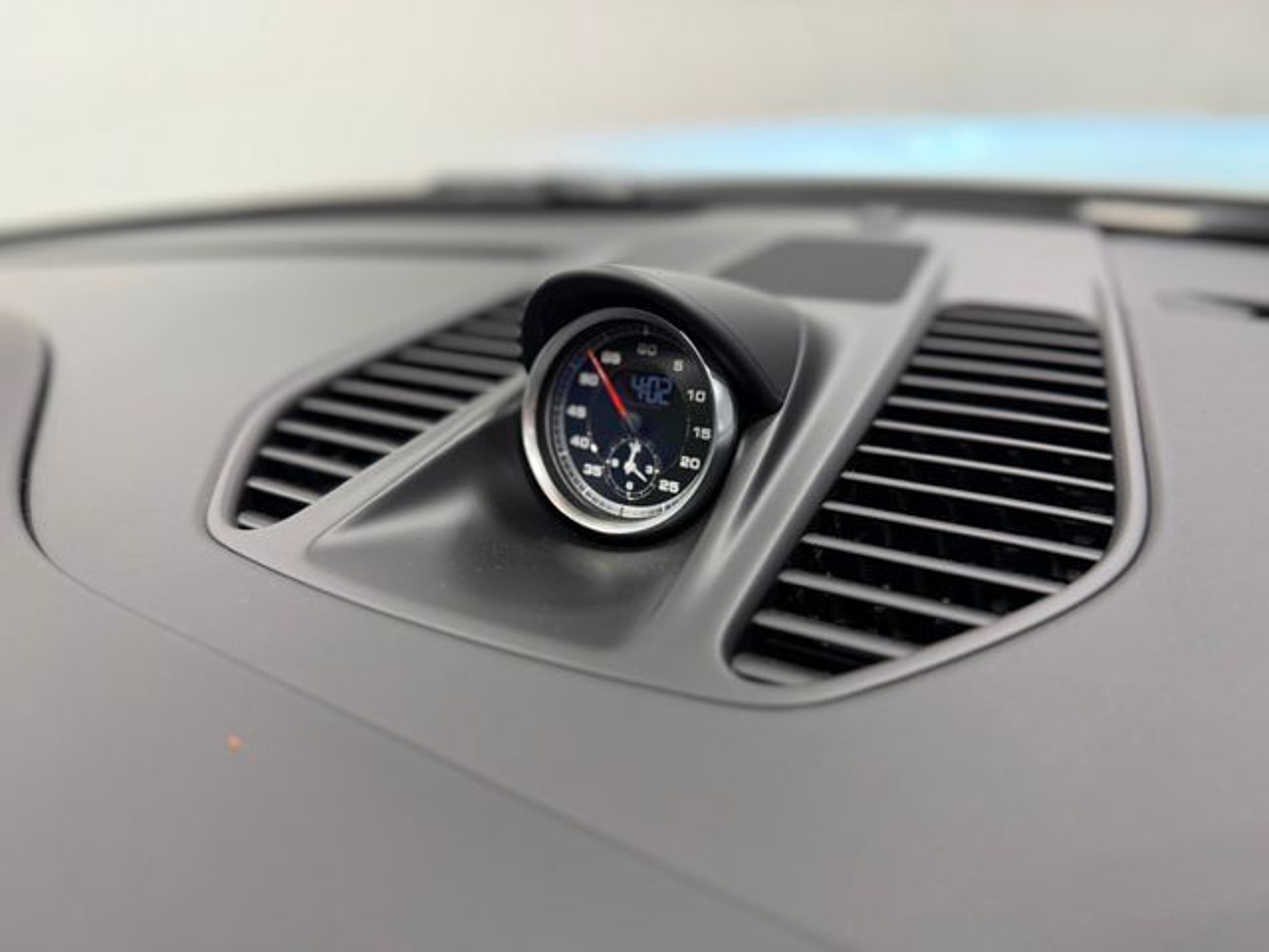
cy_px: 476
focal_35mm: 24
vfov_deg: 56.8
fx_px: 880
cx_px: 634
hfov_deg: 71.6
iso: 160
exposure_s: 1/129
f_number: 1.78
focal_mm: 6.76
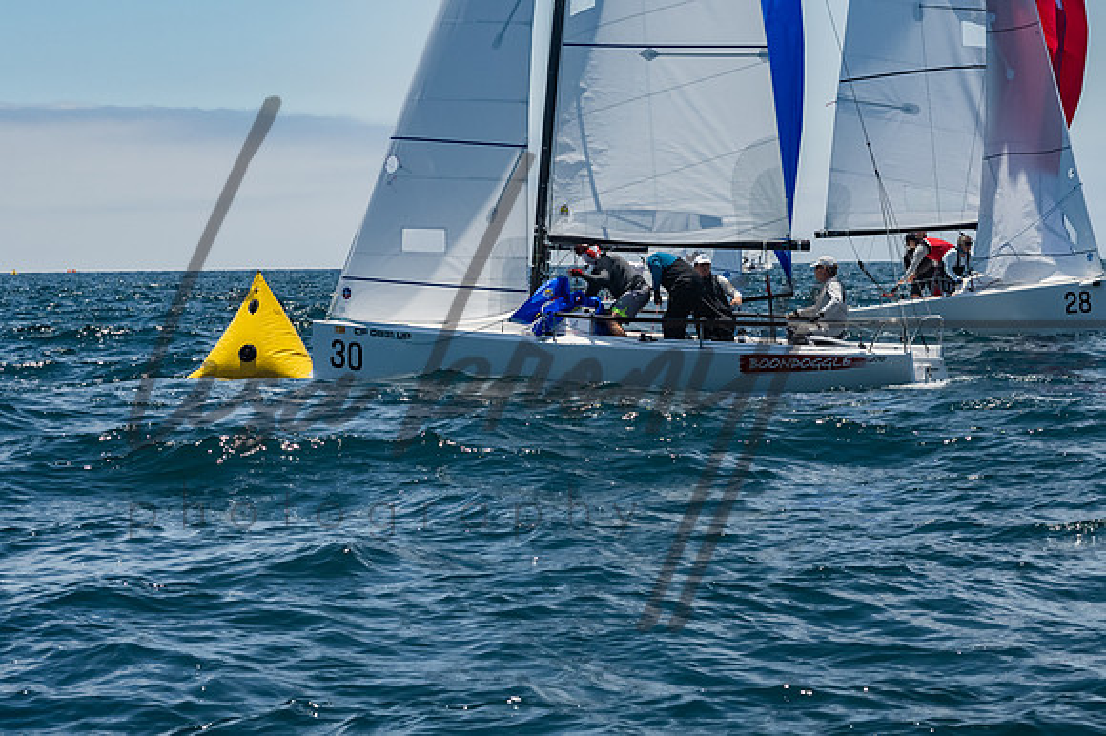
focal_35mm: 147
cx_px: 553
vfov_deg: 9.3
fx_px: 4513
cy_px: 368
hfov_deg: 14.0
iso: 640
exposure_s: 1/1250
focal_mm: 98
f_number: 14
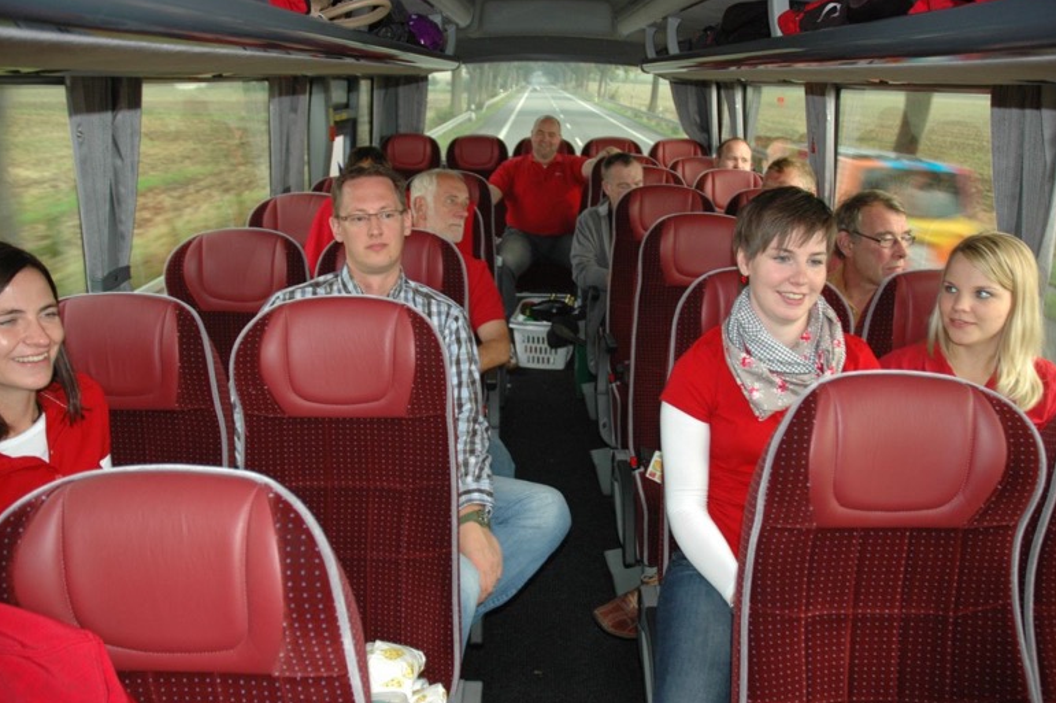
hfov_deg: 65.5
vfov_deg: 46.3
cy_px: 352
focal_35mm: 28
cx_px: 520
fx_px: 821
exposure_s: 1/60
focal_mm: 18
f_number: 3.5
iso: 400
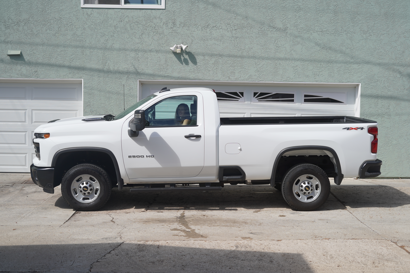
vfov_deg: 27.0
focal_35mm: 50
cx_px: 205
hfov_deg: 39.6
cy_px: 136
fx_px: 569
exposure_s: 1/800
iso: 100
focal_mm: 50
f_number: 4.5
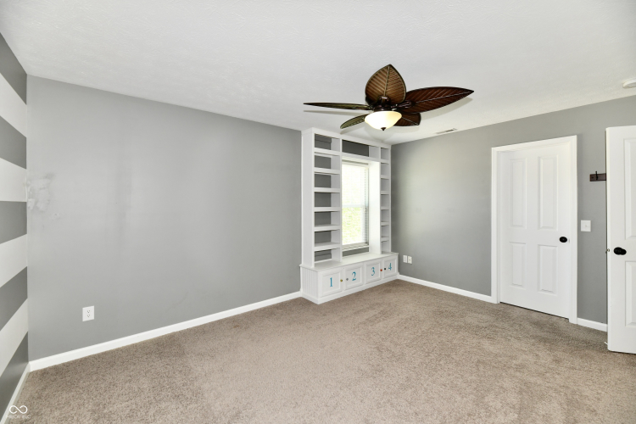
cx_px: 318
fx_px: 247
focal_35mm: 14
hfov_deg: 104.3
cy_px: 212
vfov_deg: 81.2
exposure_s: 1/60
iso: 640
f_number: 6.3
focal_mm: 14
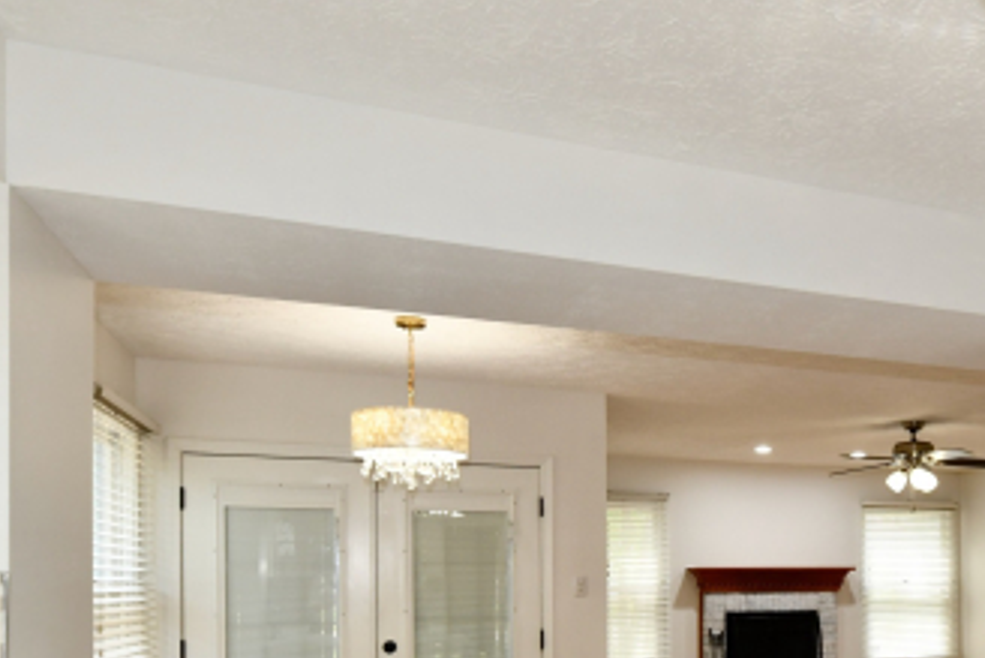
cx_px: 754
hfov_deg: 55.5
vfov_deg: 38.2
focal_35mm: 32
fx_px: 876
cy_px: 601
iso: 640
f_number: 6.3
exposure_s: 1/60
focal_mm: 14
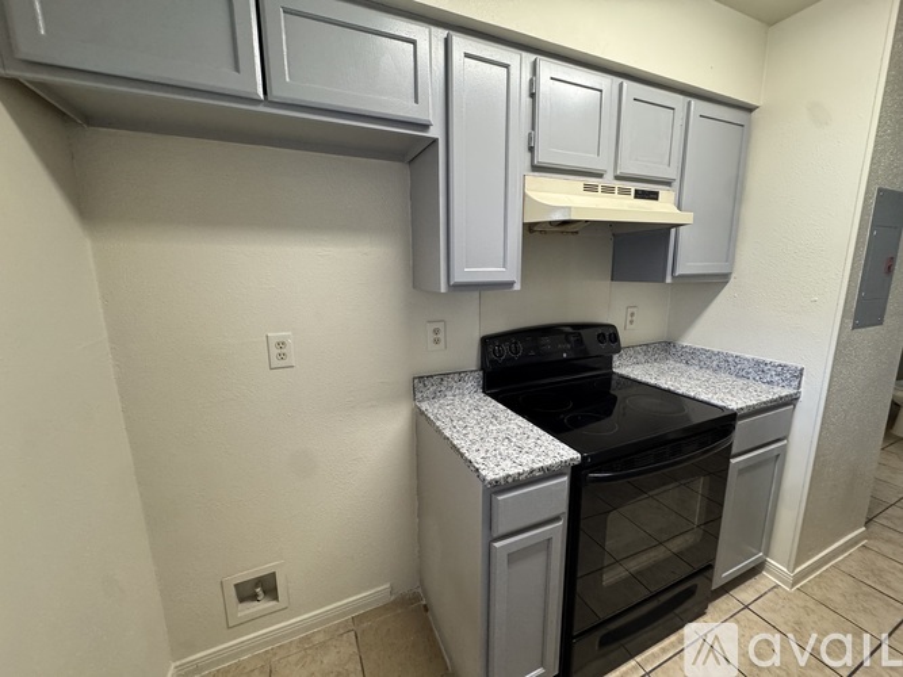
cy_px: 338
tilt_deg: -11.7
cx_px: 452
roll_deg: +0.9
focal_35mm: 14
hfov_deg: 102.1
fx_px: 365
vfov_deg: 85.7
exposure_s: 1/120
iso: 320
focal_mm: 2.22
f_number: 2.2
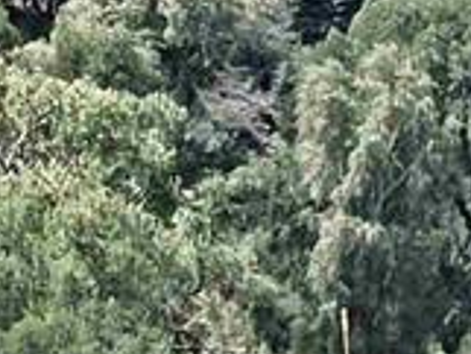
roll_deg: +0.8
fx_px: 24782
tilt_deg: -2.6
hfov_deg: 1.1
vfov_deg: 0.8
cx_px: -23
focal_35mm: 1820
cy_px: 494
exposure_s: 1/378
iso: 50
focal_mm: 16.89
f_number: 2.8
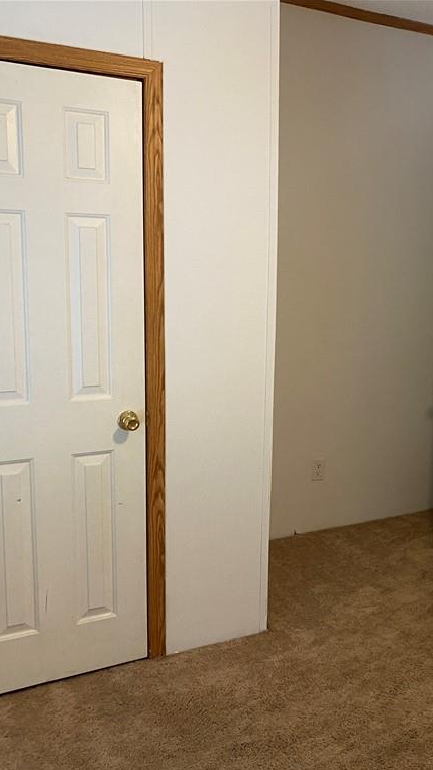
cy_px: 387
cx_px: 386
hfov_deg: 29.9
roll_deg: -3.2
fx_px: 776
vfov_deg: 52.8
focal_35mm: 38
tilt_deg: -9.9
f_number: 1.8
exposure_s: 1/60
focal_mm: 4.25
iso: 200
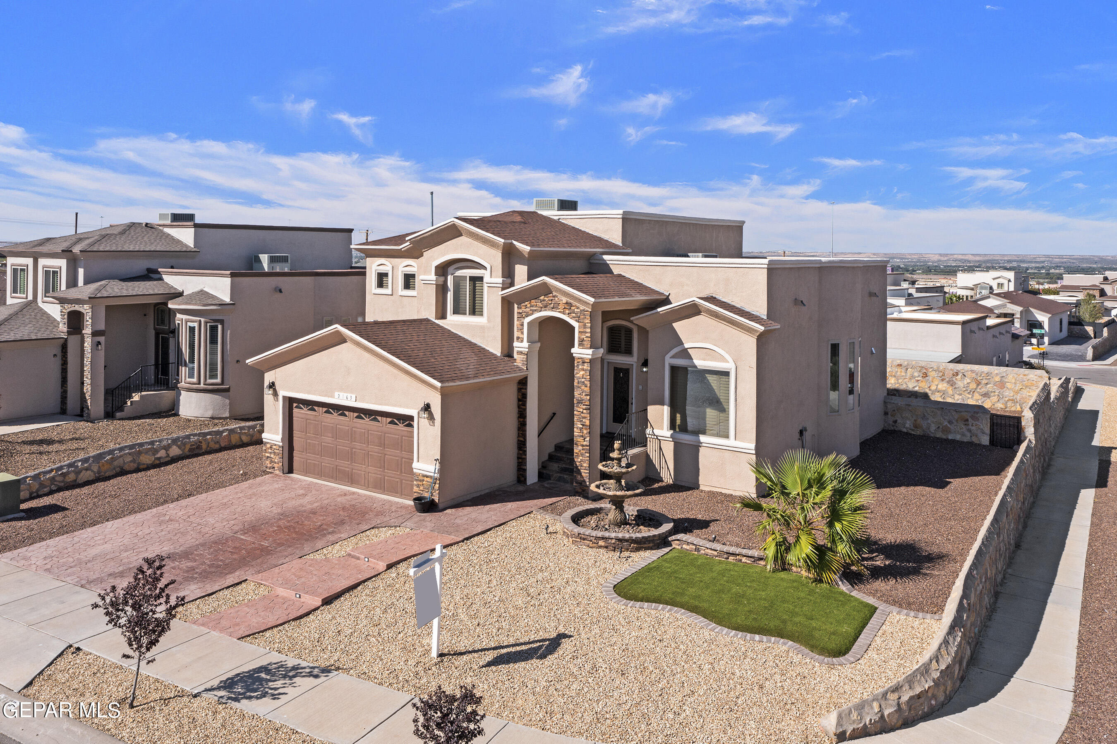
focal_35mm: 28
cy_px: 372
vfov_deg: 46.4
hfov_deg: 65.5
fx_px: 869
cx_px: 558
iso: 100
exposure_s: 1/500
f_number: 6.3
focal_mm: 10.26
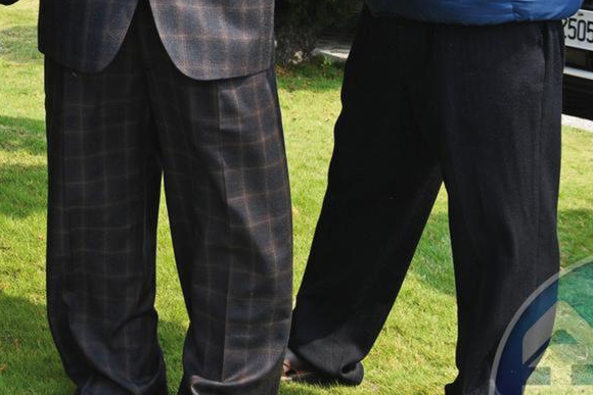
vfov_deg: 13.3
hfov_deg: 18.9
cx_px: -176
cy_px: -76
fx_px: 1648
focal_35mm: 100
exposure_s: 1/350
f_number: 9.5
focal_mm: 29
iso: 200
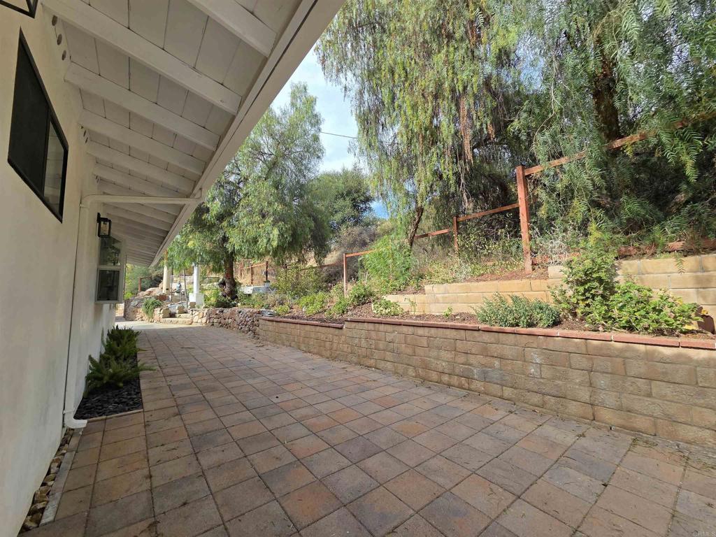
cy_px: 268
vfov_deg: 89.9
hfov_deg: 106.2
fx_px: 269
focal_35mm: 13
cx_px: 358
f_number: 2.2
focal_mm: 2.2
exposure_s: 1/713
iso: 50
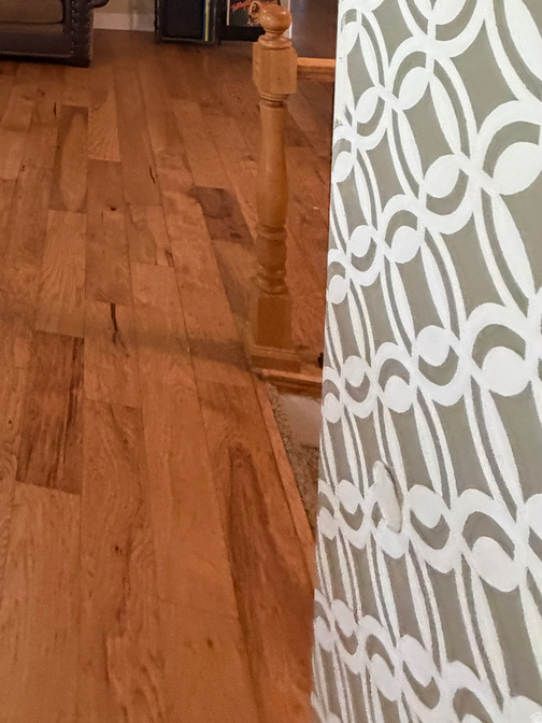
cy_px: -98
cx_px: -72
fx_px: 668
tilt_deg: -3.7
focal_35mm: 32
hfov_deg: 36.4
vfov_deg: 42.5
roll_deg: +2.7
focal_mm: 2.22
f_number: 2.2
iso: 500
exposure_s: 1/60
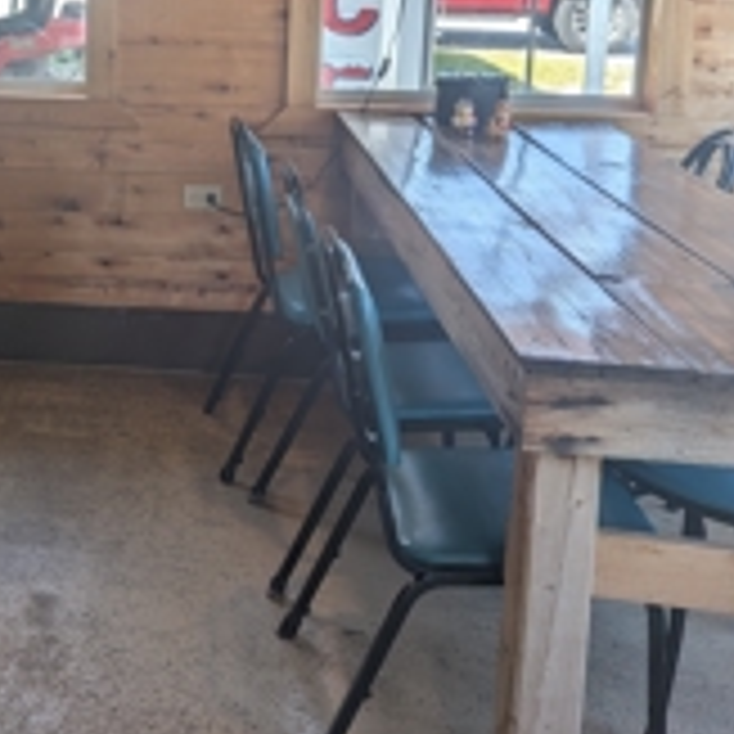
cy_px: 122
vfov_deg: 31.7
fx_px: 1247
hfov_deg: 31.1
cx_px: 59
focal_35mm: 52
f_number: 1.68
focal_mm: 6.9
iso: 18
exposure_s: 1/191
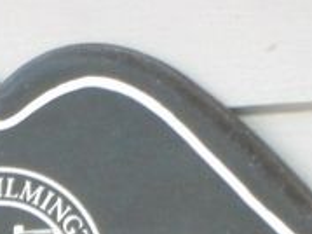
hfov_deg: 0.5
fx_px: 38920
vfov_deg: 0.3
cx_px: -3
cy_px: 697
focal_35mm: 4321
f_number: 5.3
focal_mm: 173.5
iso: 467
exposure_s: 1/50
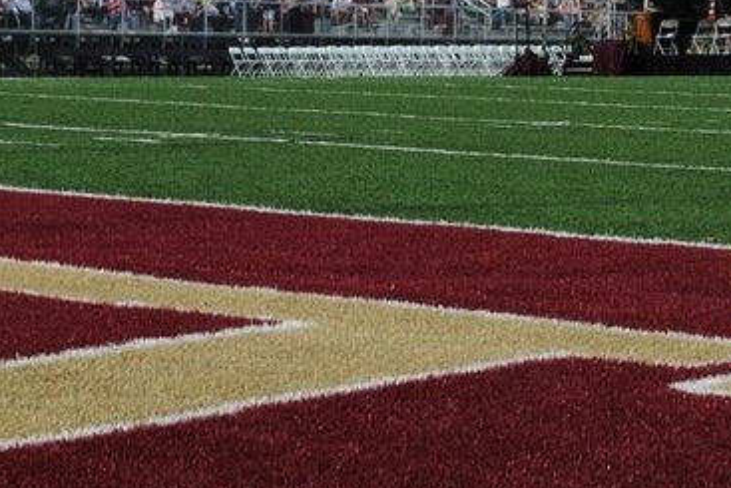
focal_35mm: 118
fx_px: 2397
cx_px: 217
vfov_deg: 11.5
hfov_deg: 17.3
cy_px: 45
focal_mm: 36
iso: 100
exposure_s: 1/250
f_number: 8
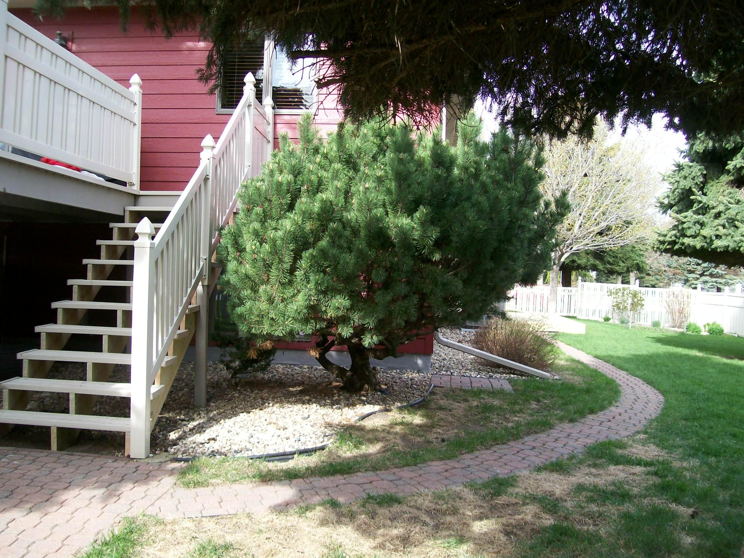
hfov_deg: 51.4
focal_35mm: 36
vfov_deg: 39.7
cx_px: 372
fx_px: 774
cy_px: 279
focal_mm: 6
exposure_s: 1/316
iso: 80
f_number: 2.7
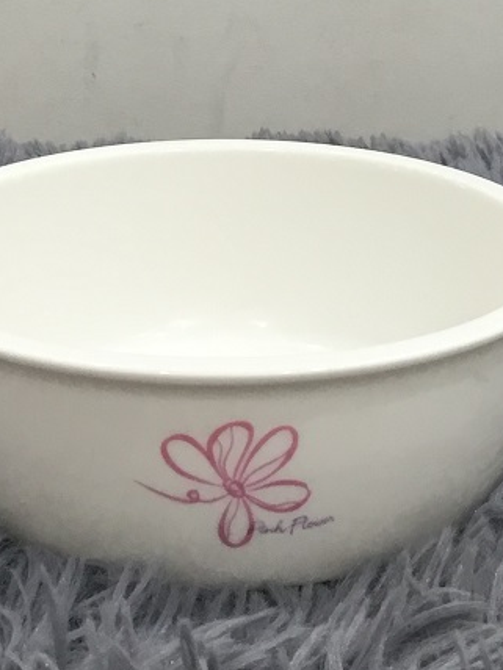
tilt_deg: -13.6
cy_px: 77
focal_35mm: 87
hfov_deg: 17.0
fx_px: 1686
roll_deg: +0.7
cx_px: 248
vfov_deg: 22.0
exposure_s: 1/33
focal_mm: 3.3
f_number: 2.4
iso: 64
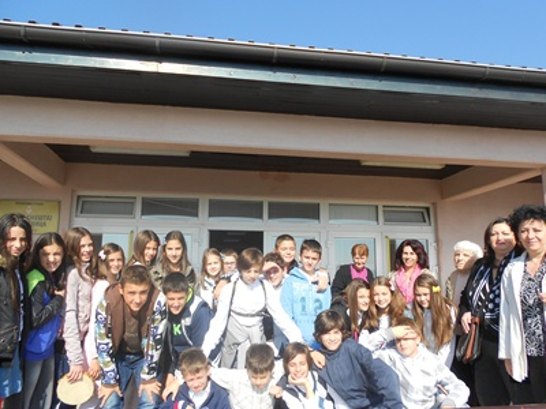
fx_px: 410
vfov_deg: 53.1
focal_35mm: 26
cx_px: 273
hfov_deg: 67.3
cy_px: 204
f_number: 3.2
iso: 80
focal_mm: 4.6
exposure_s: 1/640
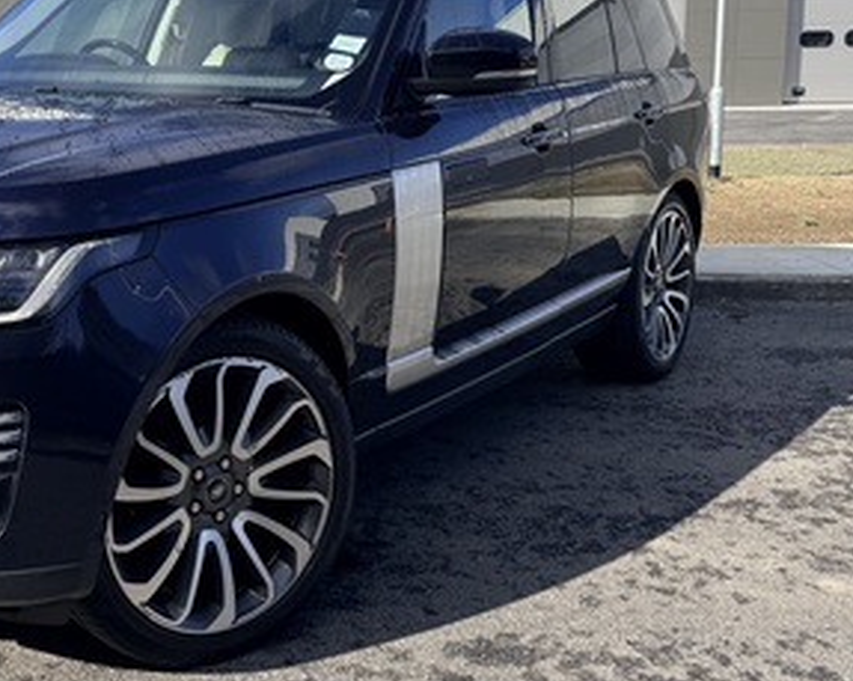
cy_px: 229
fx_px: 1236
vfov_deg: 30.6
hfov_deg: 36.5
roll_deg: +1.7
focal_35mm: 49
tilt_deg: -8.0
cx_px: 146
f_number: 1.78
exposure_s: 1/4167
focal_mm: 6.76
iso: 80
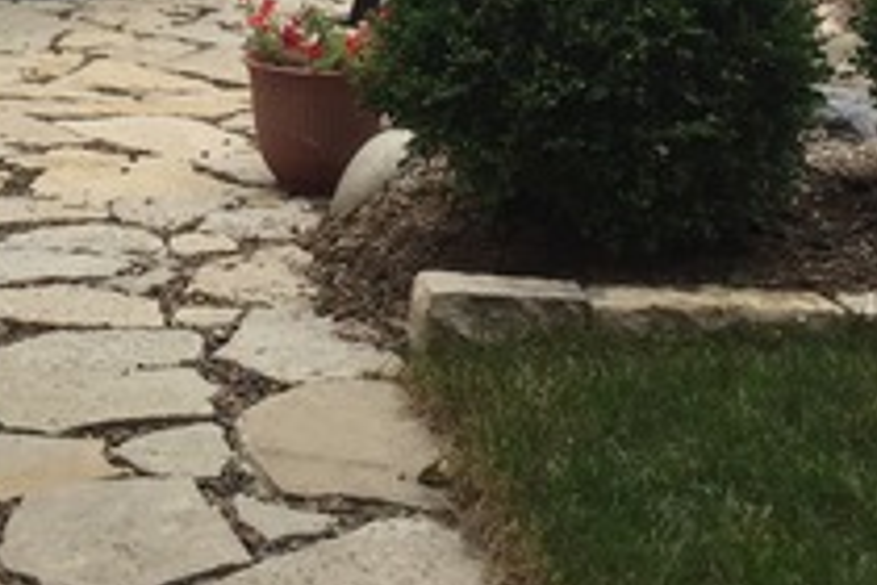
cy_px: -259
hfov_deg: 21.6
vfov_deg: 14.0
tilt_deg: -2.3
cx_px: 79
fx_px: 2241
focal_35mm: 92
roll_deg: -0.7
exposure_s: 1/920
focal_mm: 4.15
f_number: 2.2
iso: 32
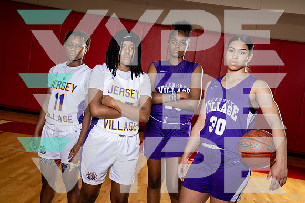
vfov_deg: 26.5
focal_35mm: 51
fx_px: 432
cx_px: 152
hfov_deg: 38.9
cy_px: 102
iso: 320
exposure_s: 1/250
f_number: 5.6
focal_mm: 51
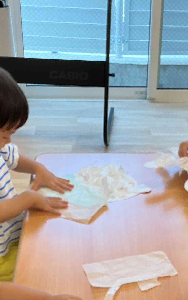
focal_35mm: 69
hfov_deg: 18.8
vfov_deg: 29.3
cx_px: 130
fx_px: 565
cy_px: 230
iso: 40
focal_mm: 3
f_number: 1.8
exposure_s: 1/120
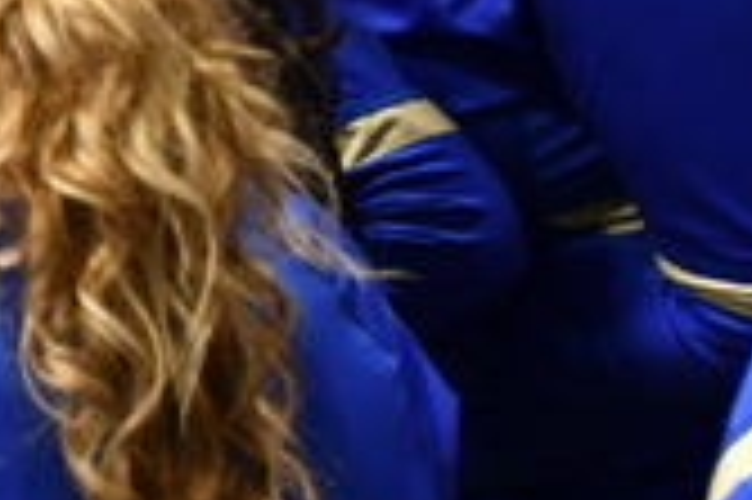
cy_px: -29
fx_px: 4612
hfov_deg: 9.0
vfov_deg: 6.2
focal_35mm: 221
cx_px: -473
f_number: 3.8
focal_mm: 24
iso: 2000
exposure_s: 1/125
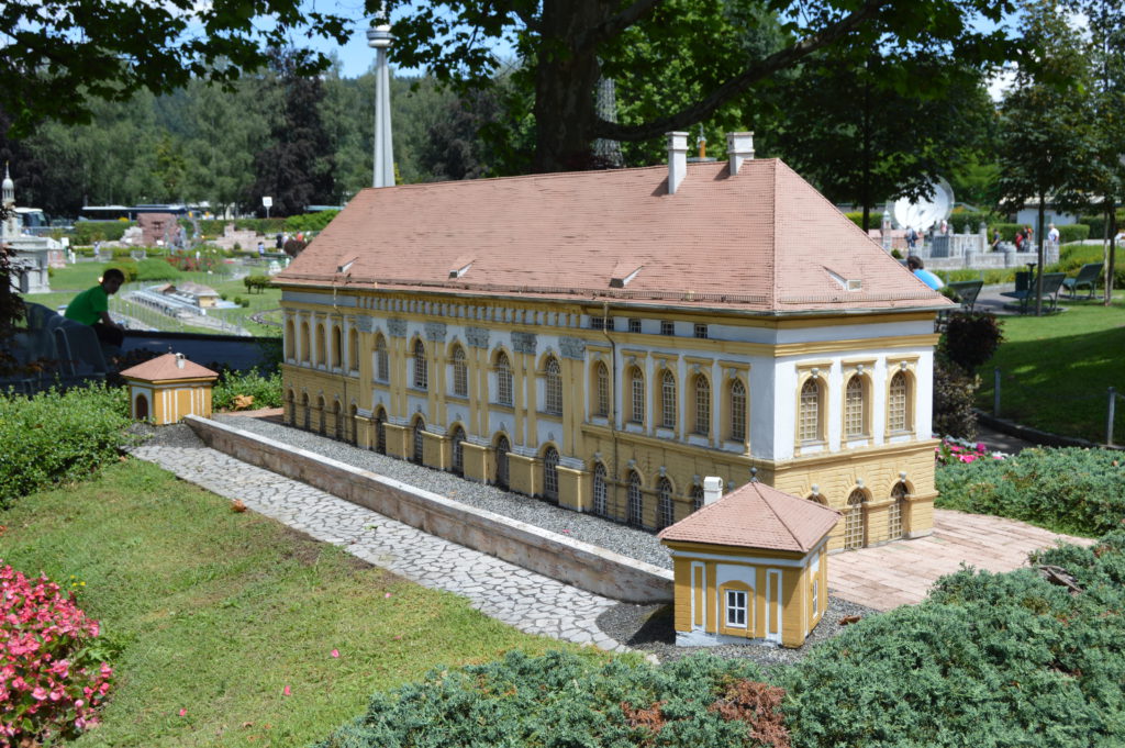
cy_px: 374
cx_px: 562
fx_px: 1311
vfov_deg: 31.8
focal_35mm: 42
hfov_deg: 46.4
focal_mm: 28
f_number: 7.1
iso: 100
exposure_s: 1/200
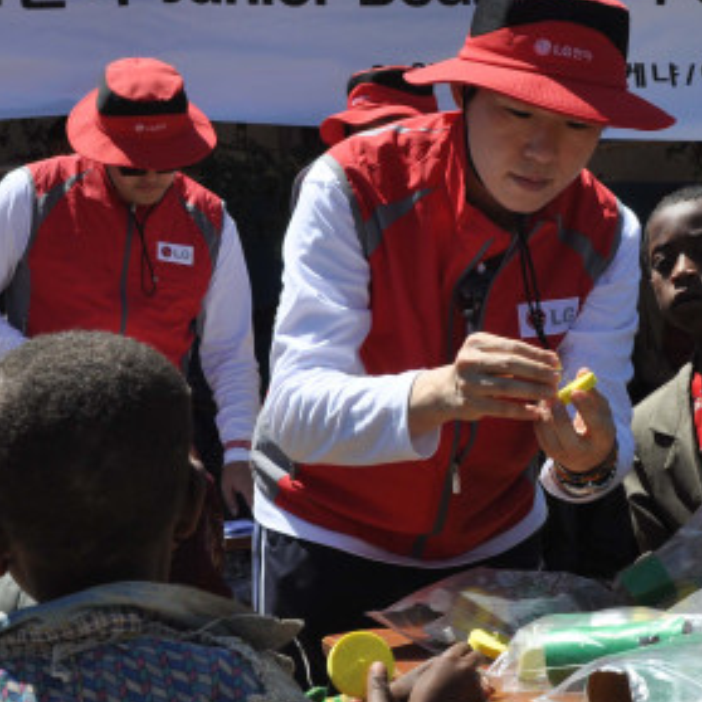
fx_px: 1904
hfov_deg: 20.9
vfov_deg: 20.8
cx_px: 385
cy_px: 268
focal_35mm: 83
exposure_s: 1/1000
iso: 400
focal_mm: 28
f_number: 10
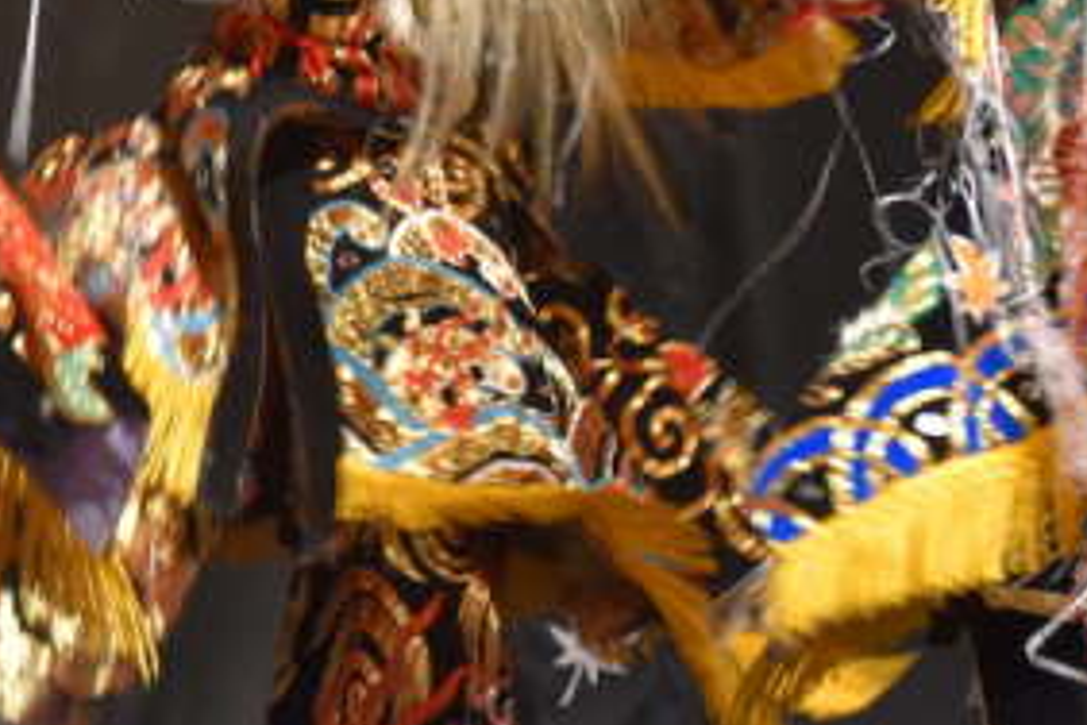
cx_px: 459
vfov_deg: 5.0
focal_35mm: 276
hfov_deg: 7.5
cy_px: -98
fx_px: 8346
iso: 640
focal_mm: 65
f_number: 5
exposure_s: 1/60
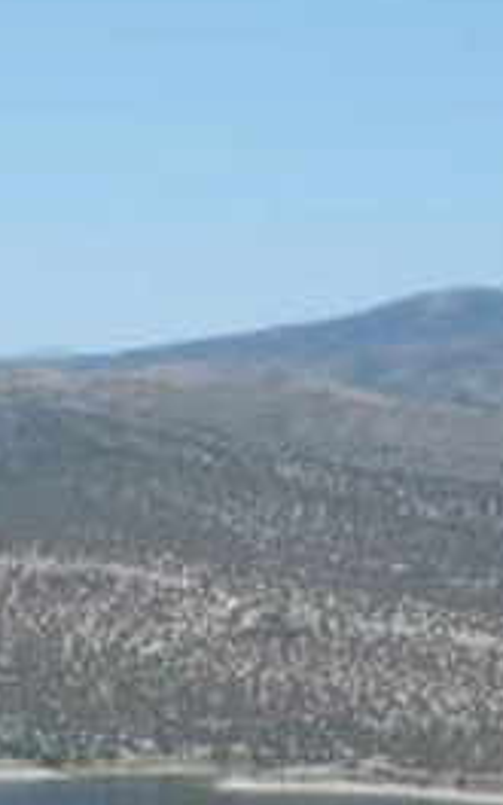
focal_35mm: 181
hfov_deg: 7.1
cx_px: -280
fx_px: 3970
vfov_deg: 11.4
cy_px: 954
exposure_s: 1/500
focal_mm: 7.9
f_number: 4.7
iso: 80
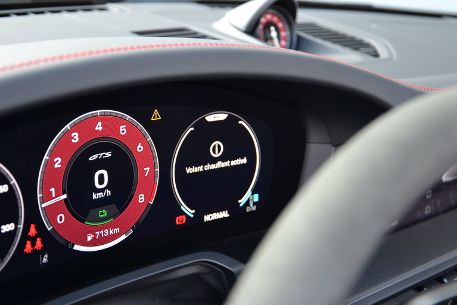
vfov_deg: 22.6
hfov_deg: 33.4
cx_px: 228
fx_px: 762
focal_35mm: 60
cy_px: 152
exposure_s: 1/30
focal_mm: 40
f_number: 4.5
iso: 400
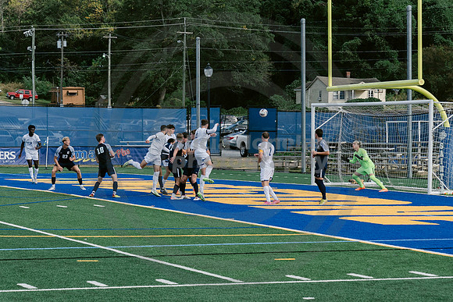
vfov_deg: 10.2
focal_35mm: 135
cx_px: 131
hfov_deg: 15.2
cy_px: 168
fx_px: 1697
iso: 640
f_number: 5.6
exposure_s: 1/1600
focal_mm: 70
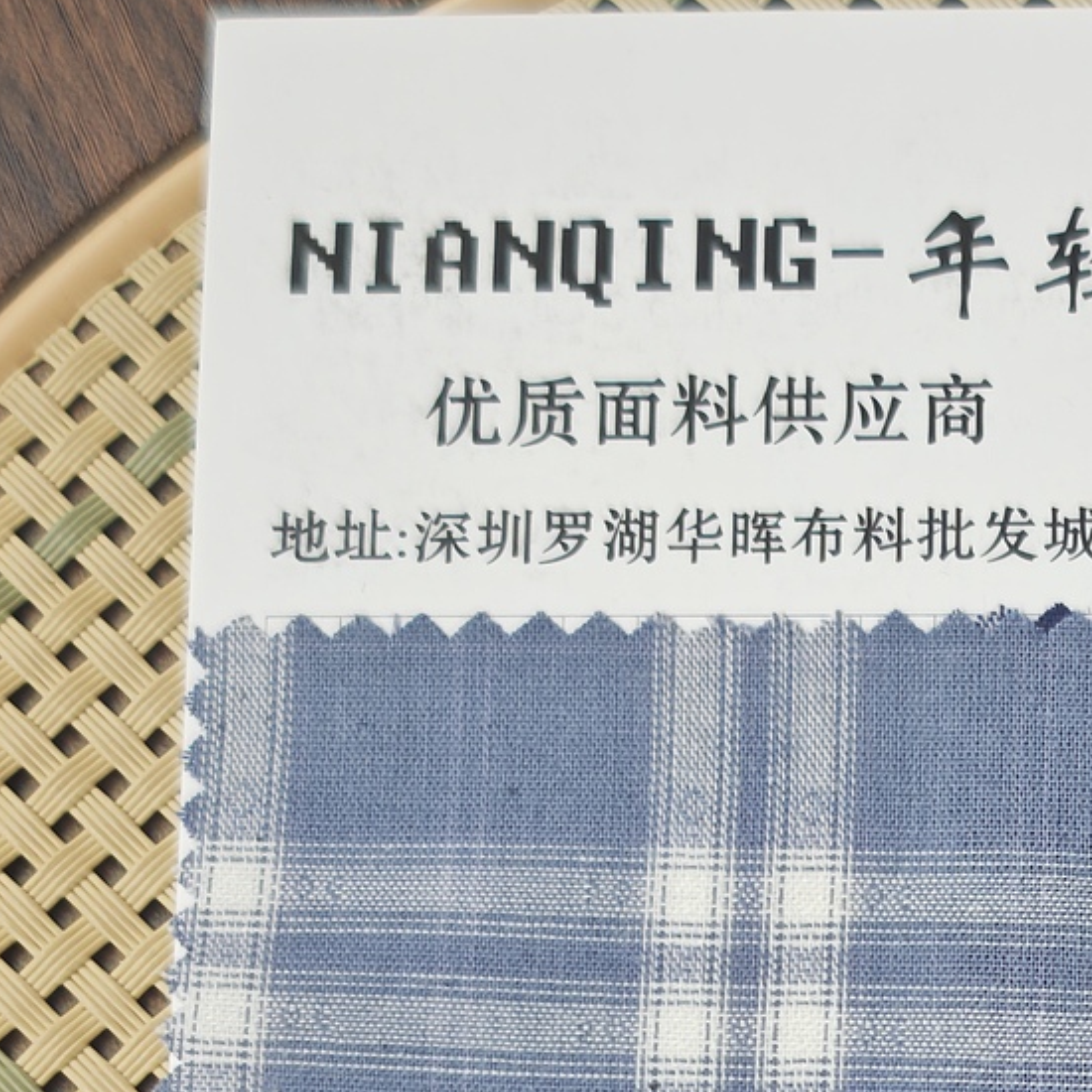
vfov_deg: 12.9
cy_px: 1570
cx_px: 1253
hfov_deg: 13.2
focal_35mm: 129
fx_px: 4604
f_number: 1.44
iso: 50
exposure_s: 1/132
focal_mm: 6.68
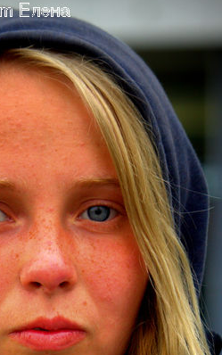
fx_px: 3502
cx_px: 54
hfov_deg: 3.6
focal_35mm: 362
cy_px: 391
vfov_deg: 5.8
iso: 320
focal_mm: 100
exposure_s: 1/160
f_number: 5
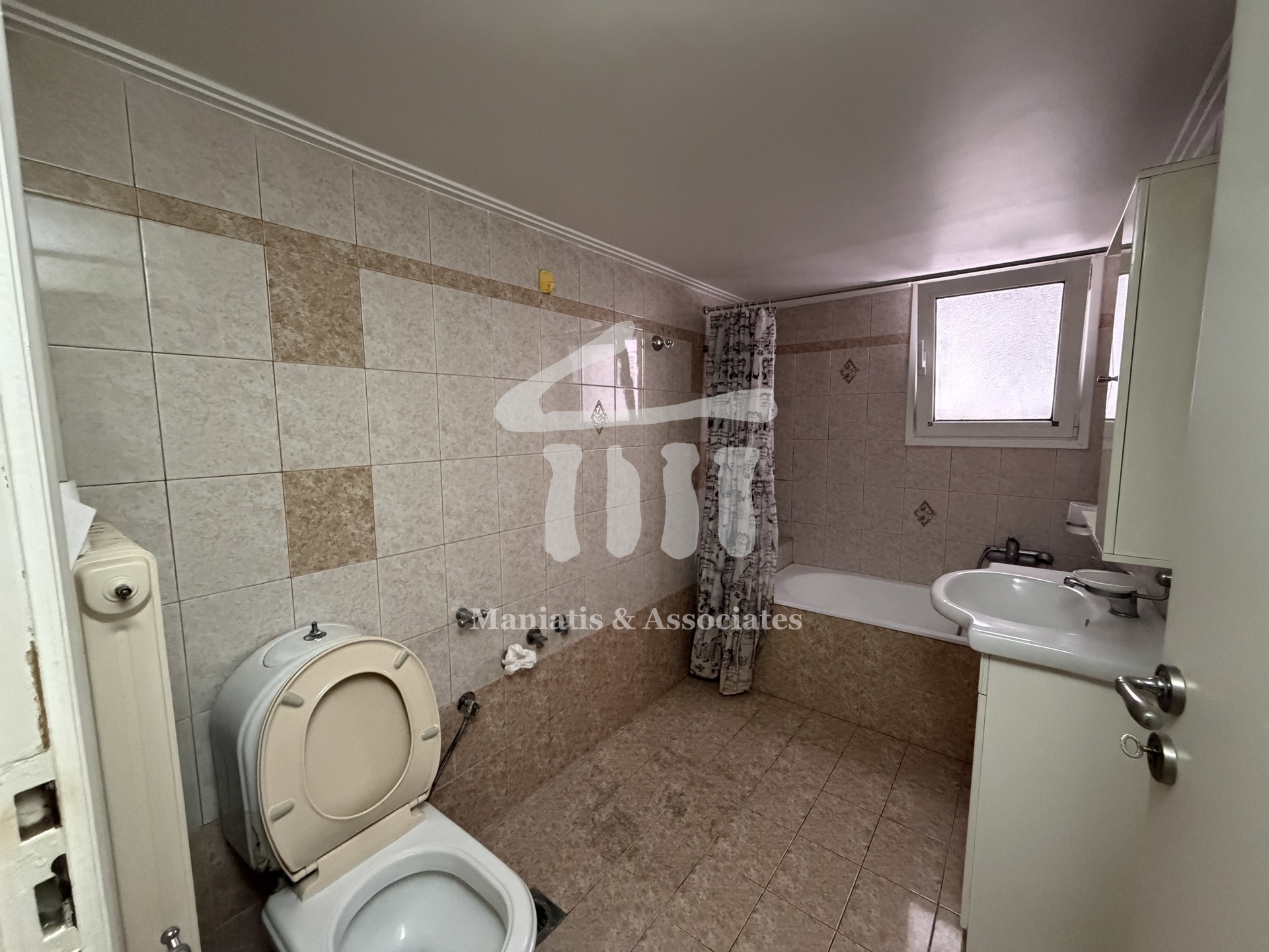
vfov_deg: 85.7
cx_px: 634
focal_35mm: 14
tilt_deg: -6.9
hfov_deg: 102.1
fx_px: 513
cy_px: 476
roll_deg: +0.2
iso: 800
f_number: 2.2
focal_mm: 2.22
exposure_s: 1/60
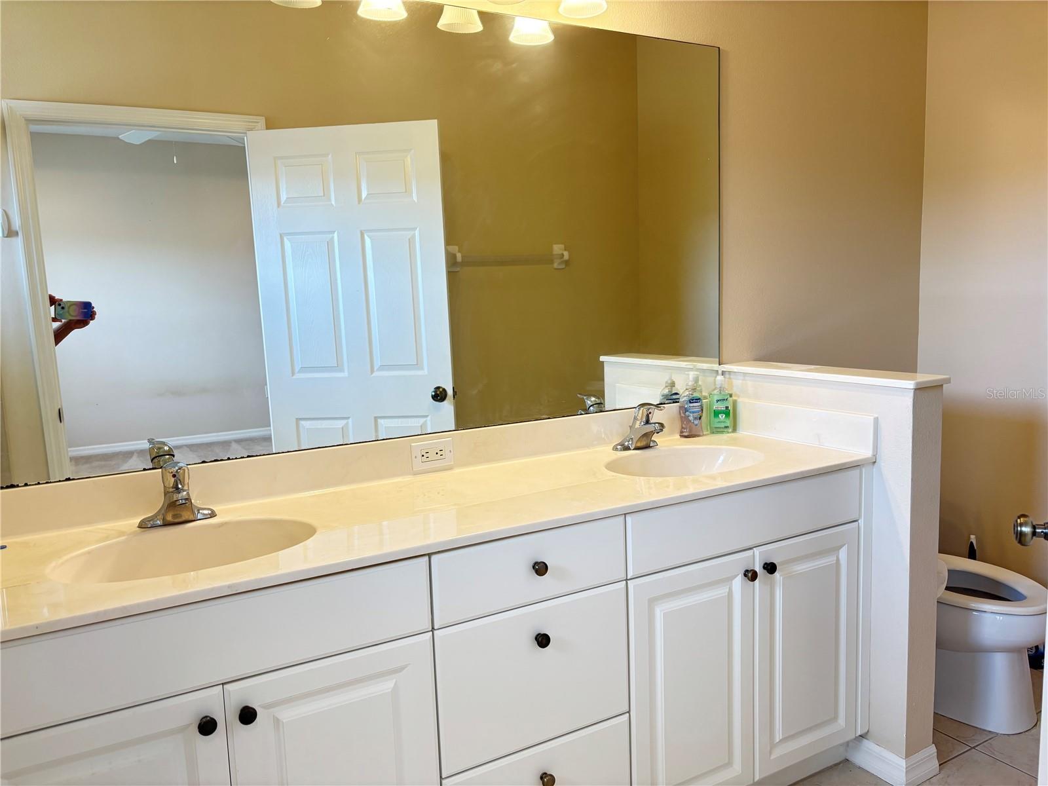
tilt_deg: -8.4
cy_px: 393
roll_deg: +2.0
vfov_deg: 53.1
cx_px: 524
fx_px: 787
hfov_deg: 67.3
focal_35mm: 26
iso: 100
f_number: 1.6
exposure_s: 1/60
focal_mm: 5.96
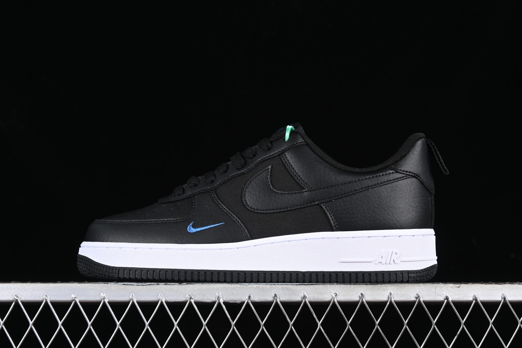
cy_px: 174
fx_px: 1087
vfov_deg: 18.2
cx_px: 261
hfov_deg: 27.0
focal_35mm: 75
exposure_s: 1/60
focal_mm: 50
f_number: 6.3
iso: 160
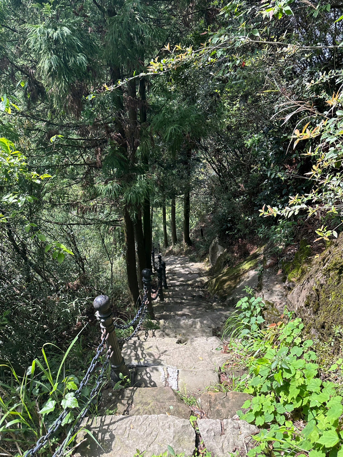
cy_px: 228
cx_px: 172
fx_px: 317
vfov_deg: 71.6
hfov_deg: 56.8
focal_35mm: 24
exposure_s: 1/773
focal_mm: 6.86
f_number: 1.78
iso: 80
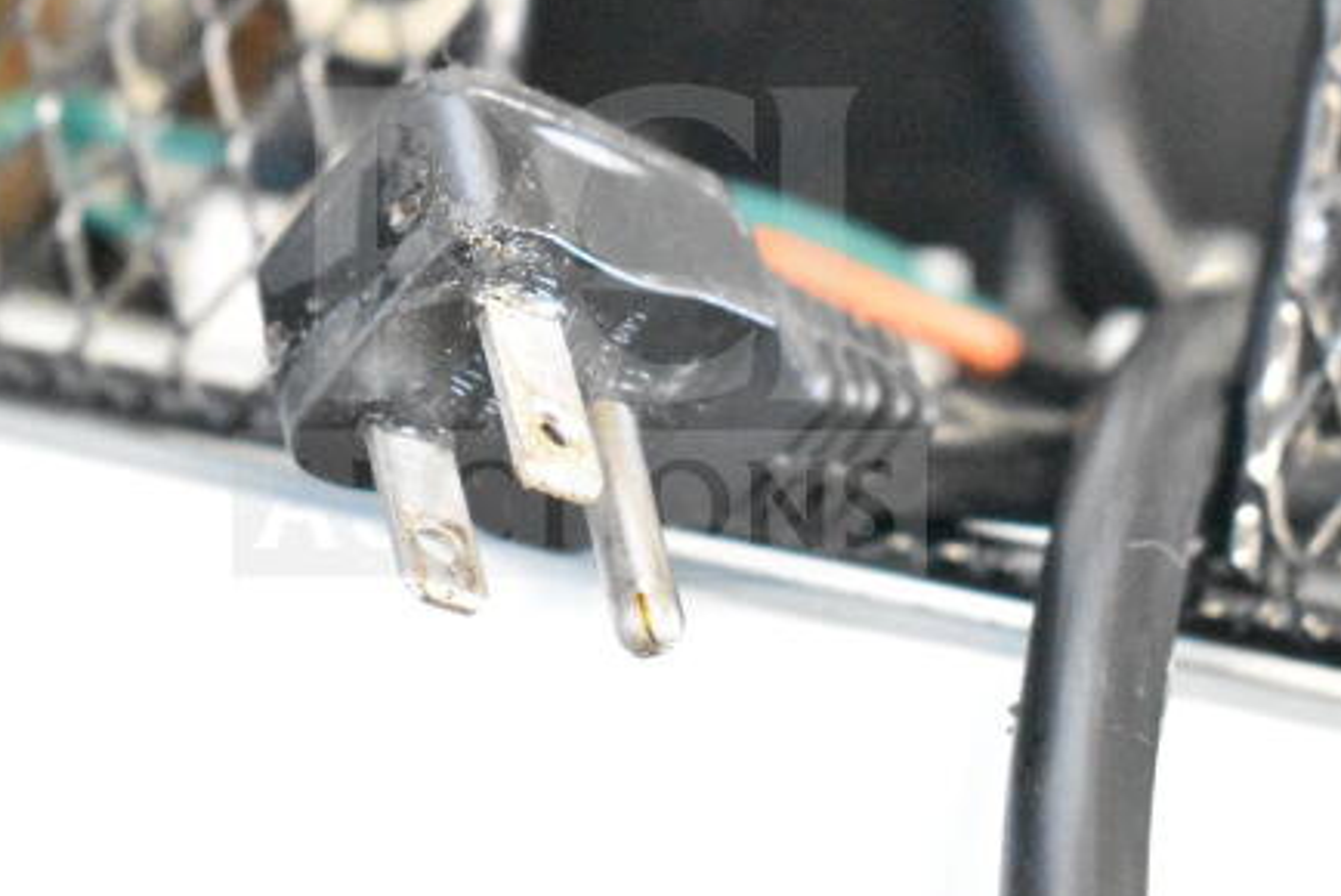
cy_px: 332
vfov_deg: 14.1
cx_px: 578
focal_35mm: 97
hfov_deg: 21.0
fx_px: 3616
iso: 25600
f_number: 5.3
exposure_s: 1/80
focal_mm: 46
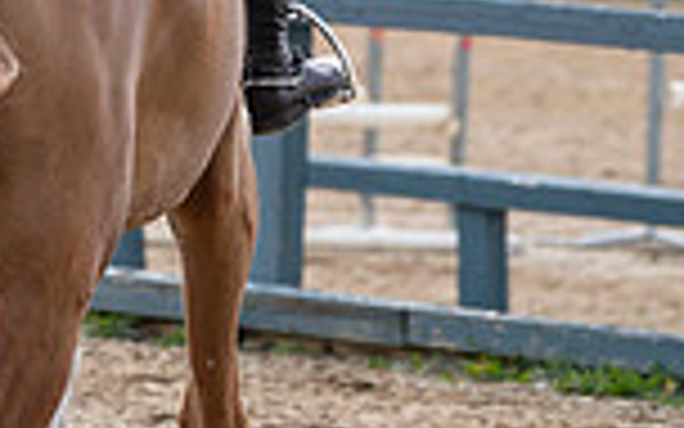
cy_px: -426
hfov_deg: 3.1
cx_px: -234
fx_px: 12713
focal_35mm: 682
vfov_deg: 1.9
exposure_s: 1/250
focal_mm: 175
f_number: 5.6
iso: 100
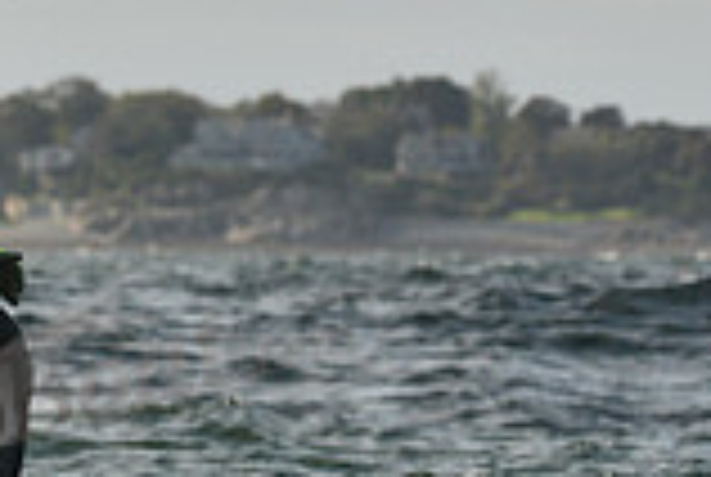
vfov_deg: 1.9
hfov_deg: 2.8
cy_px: 232
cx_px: -508
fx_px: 14504
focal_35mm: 733
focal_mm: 200
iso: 320
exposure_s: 1/1600
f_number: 7.1
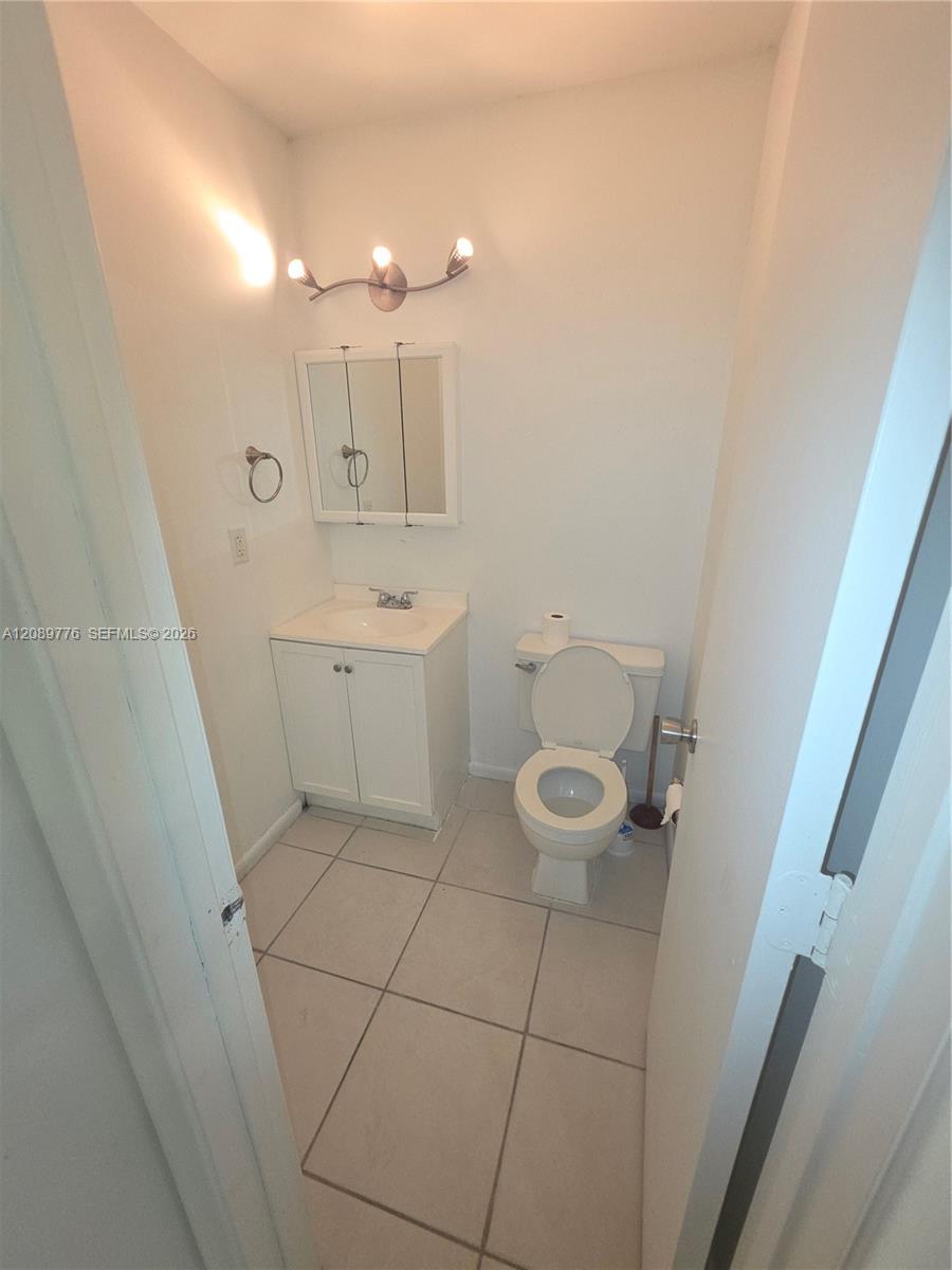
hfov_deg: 89.9
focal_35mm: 13
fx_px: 477
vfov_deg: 106.2
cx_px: 476
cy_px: 635
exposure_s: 1/60
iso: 100
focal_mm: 2.2
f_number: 1.9
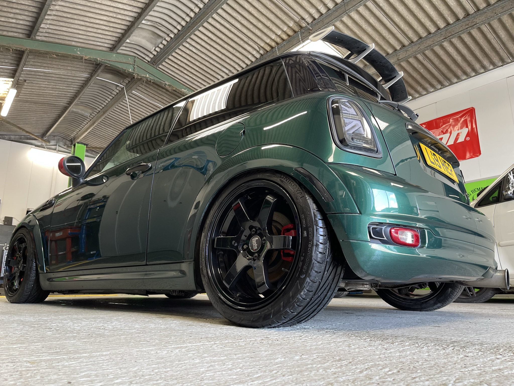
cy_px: 193
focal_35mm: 26
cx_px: 257
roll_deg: -0.1
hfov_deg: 67.3
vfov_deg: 53.1
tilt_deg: +12.4
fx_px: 386
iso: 125
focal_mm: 5.1
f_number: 1.6
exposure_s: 1/100
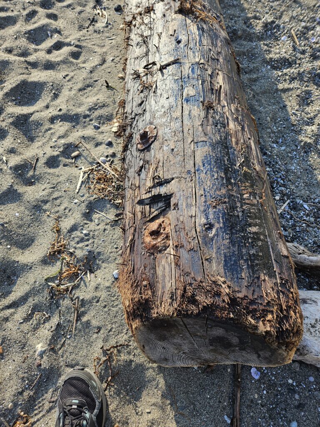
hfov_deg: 58.9
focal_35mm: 23
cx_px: 160
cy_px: 214
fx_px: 283
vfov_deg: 73.9
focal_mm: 5.4
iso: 25
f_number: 1.8
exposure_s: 1/427
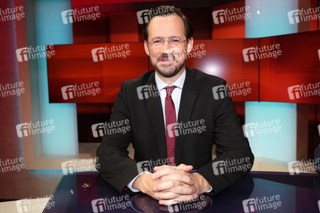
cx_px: 166
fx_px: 293
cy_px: 110
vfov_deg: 39.9
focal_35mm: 33
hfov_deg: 57.2
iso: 2000
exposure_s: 1/125
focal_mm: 31
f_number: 5
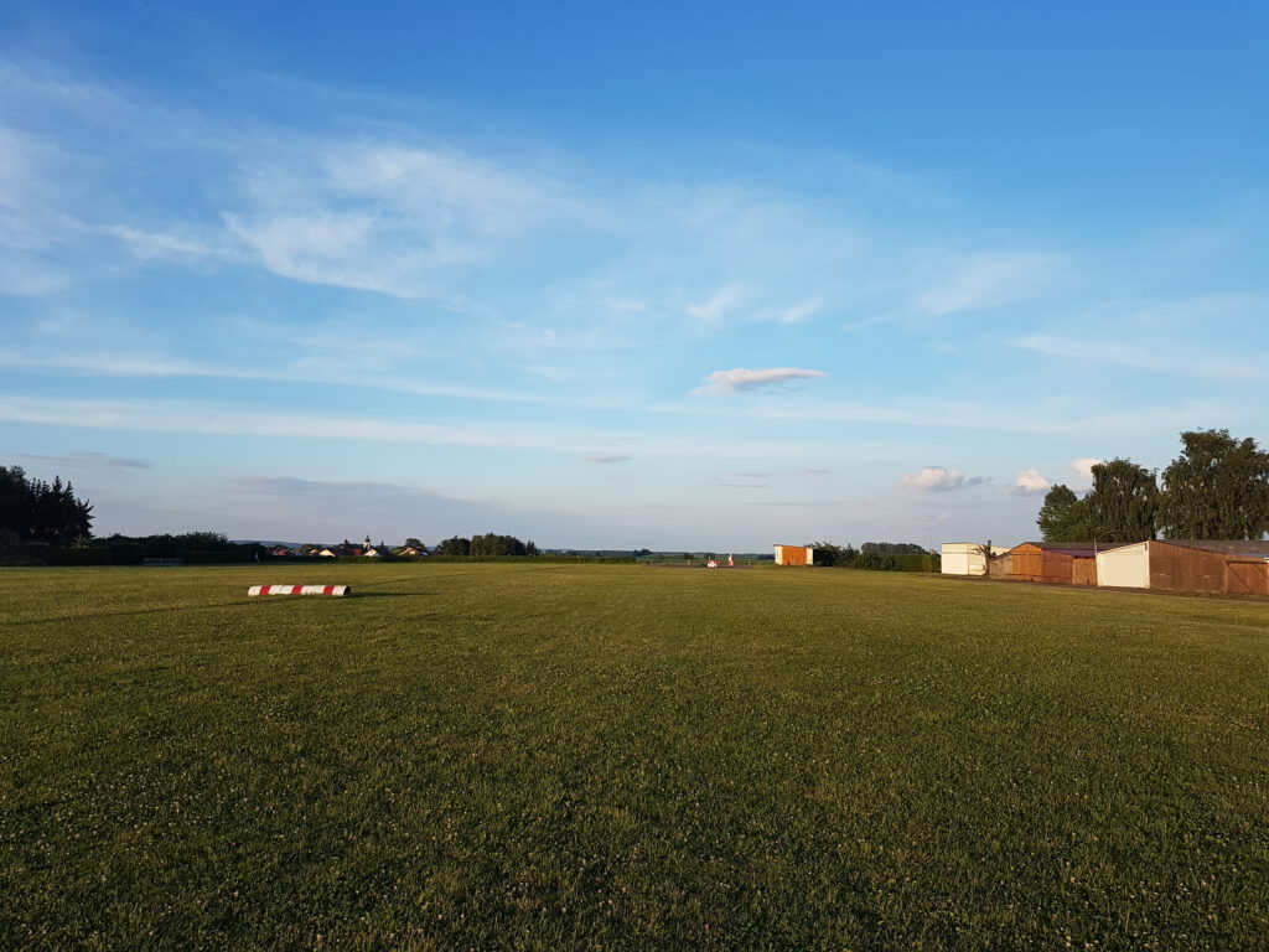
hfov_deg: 67.3
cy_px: 476
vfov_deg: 53.1
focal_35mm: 26
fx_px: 953
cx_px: 634
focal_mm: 4.2
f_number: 1.7
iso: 40
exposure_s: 1/896
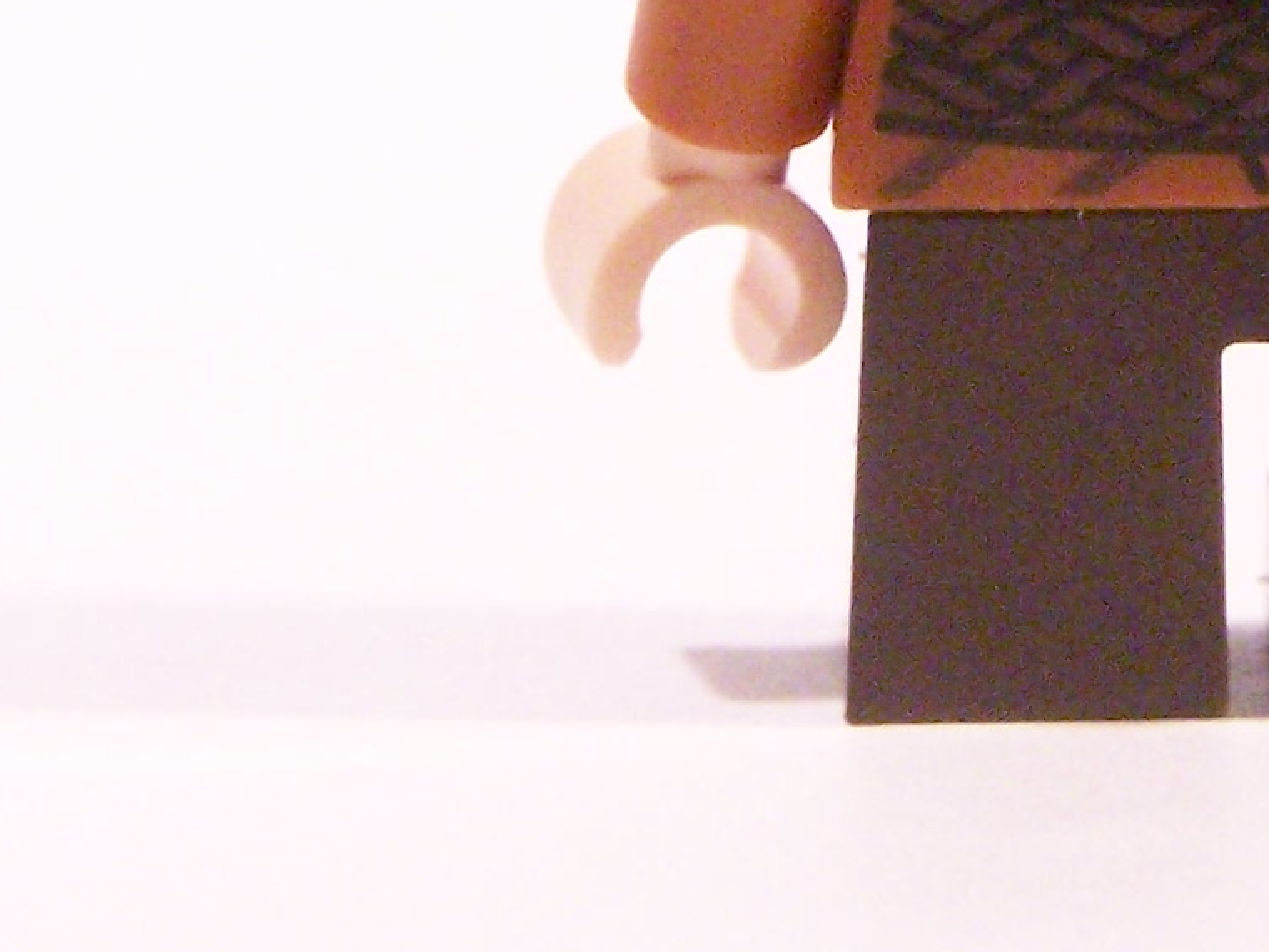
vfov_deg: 5.3
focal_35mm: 278
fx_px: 10191
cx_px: 1299
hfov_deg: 7.1
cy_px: -352
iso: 400
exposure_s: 1/30
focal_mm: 13.7
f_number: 3.6
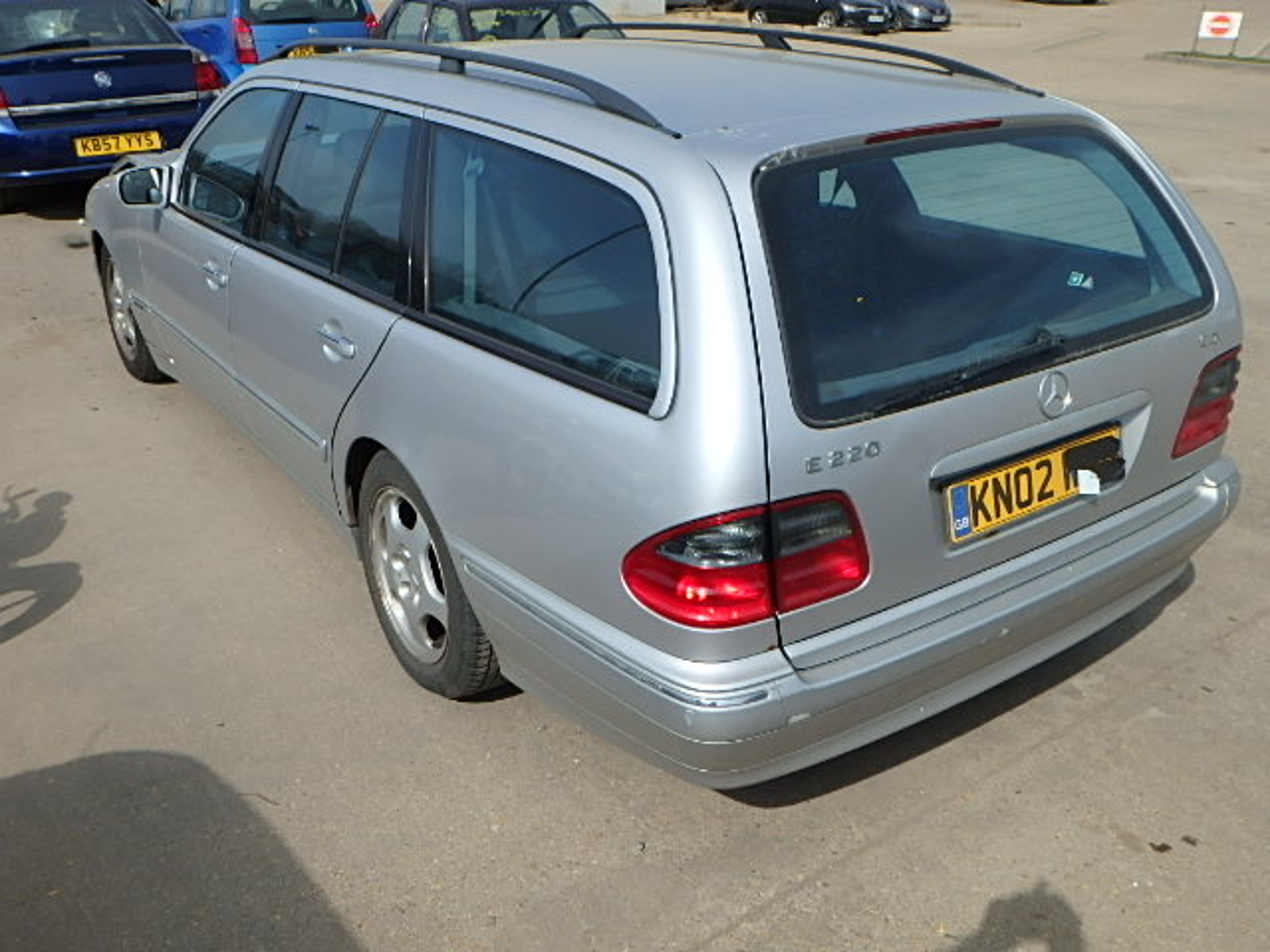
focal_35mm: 31
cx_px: 635
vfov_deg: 45.4
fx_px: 1137
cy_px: 476
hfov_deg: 58.4
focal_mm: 5.6
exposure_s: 1/1000
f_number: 4.7
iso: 125
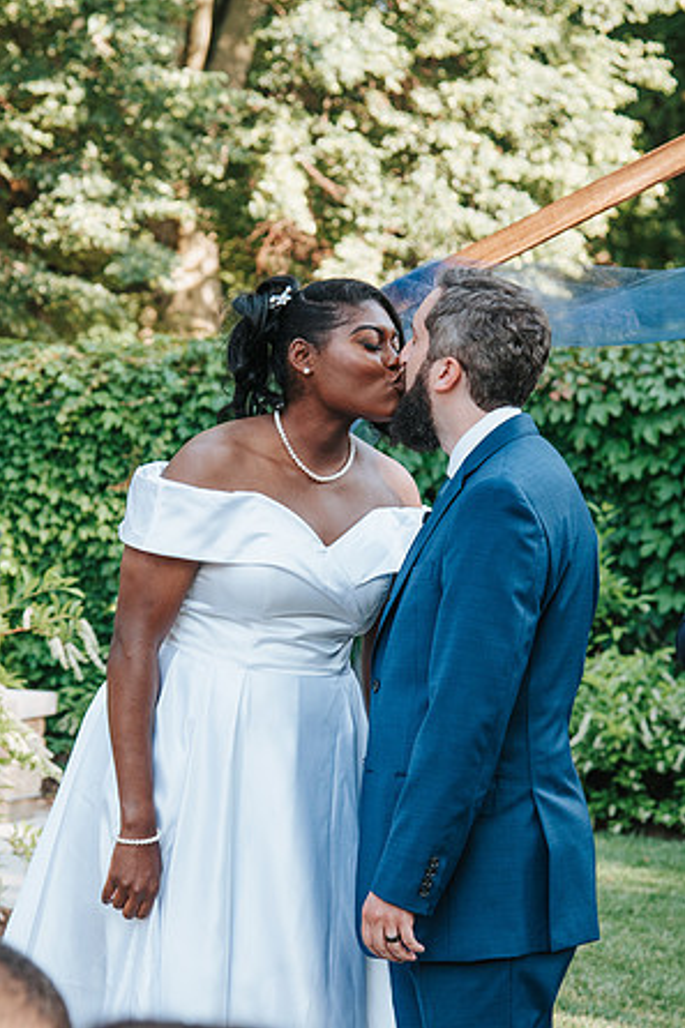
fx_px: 3370
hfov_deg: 11.6
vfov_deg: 17.4
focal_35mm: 118
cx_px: 255
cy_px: 514
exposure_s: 1/320
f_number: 4.5
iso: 400
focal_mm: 78
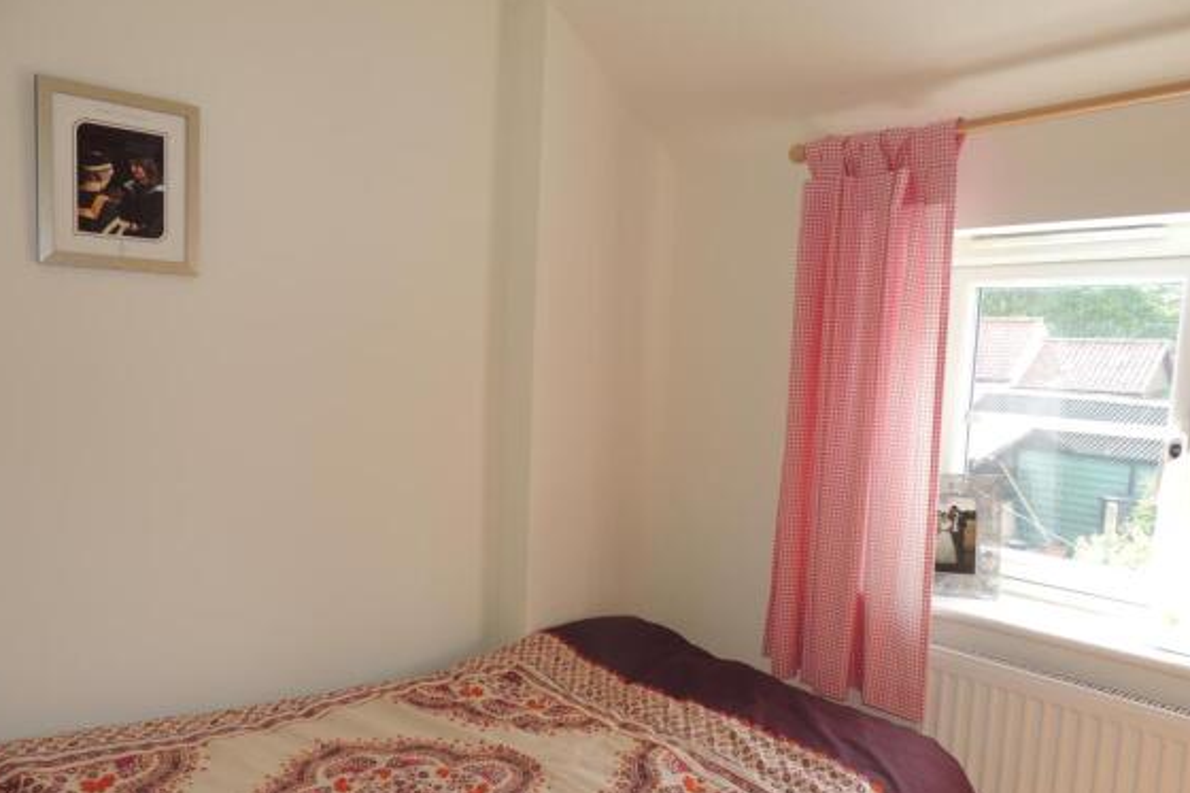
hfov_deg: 69.4
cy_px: 454
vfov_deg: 49.4
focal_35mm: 26
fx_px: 859
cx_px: 592
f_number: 3
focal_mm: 4.3
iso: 100
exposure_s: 1/80
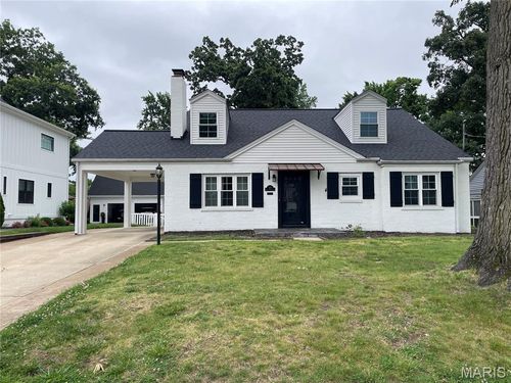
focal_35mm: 26
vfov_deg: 53.1
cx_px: 256
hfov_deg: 67.3
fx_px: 384
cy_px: 192
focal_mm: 4.2
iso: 50
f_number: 1.6
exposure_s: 1/831
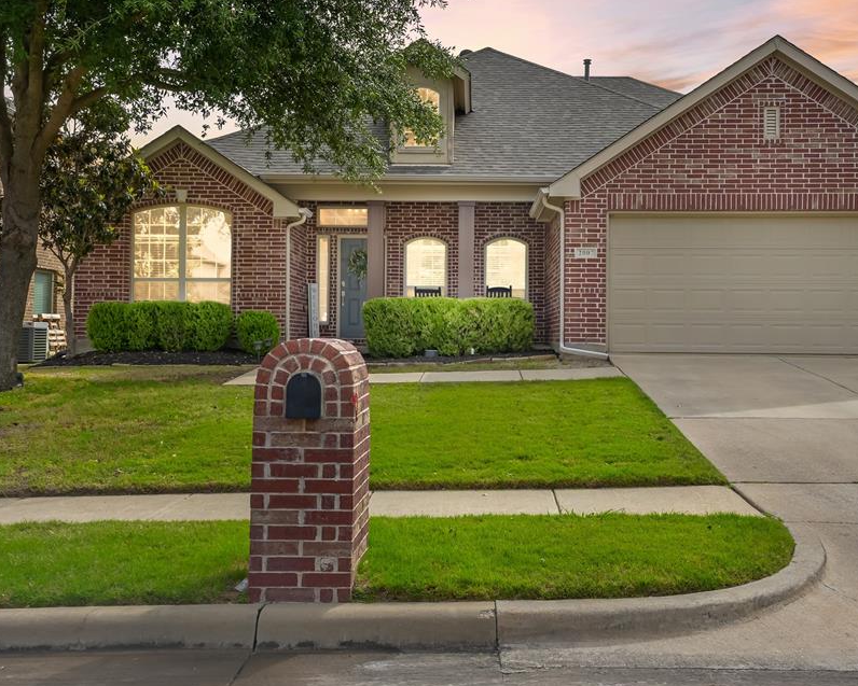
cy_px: 344
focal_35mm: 35
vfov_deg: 42.2
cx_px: 476
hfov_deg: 51.4
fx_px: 889
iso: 100
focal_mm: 19.8
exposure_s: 1/20
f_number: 9
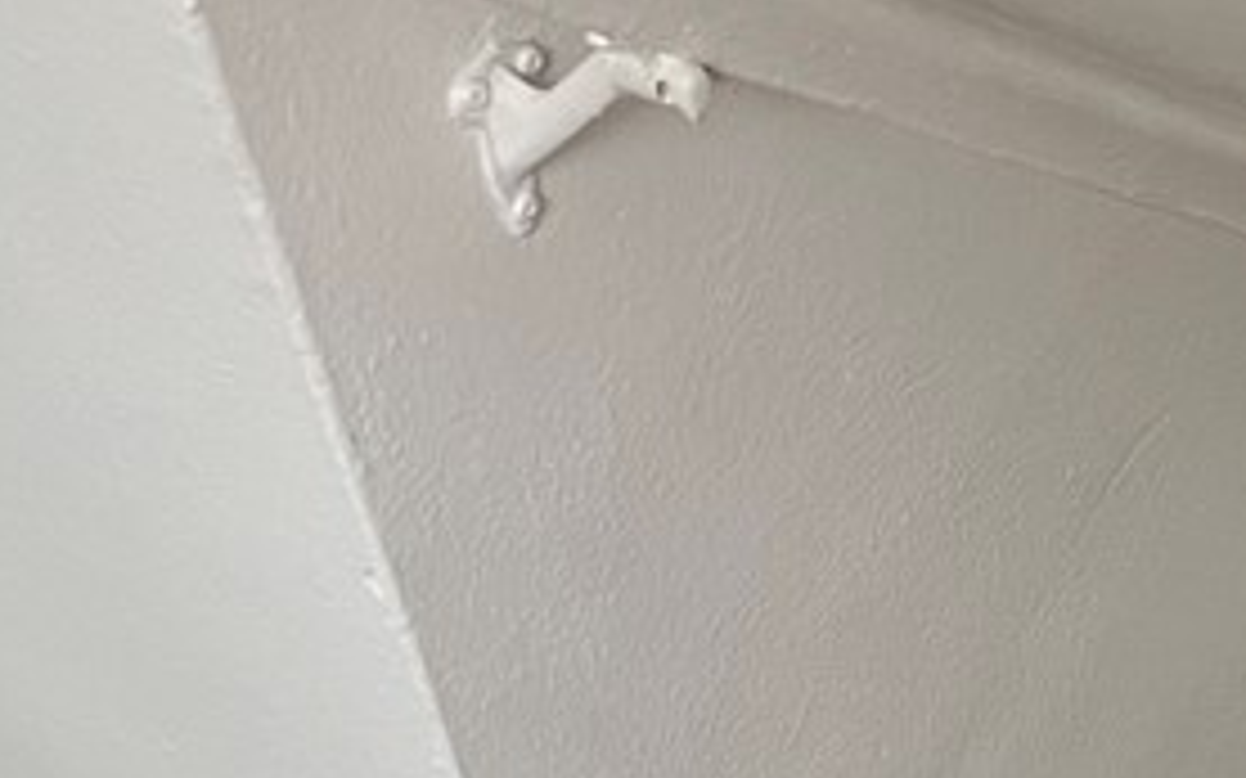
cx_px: 1242
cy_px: 751
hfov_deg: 19.8
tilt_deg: -45.9
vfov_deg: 12.7
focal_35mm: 102
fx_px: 3463
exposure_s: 1/60
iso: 320
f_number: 1.6
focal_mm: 5.1
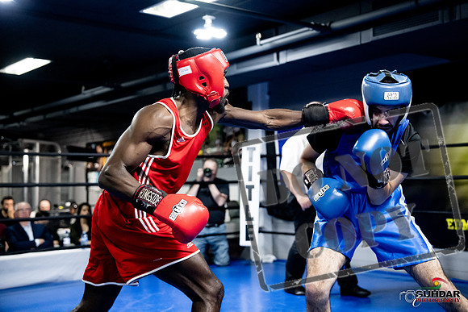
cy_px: 156
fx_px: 637
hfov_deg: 40.3
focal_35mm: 49
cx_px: 234
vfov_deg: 27.5
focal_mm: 49
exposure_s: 1/1000
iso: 8000
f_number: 2.8
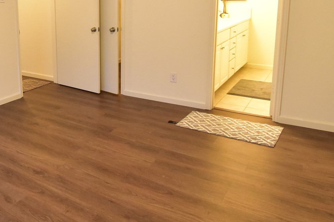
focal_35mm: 33
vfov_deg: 38.7
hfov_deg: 52.3
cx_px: 52
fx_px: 306
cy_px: 50
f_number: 7.1
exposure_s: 1/15
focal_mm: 10
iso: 2000
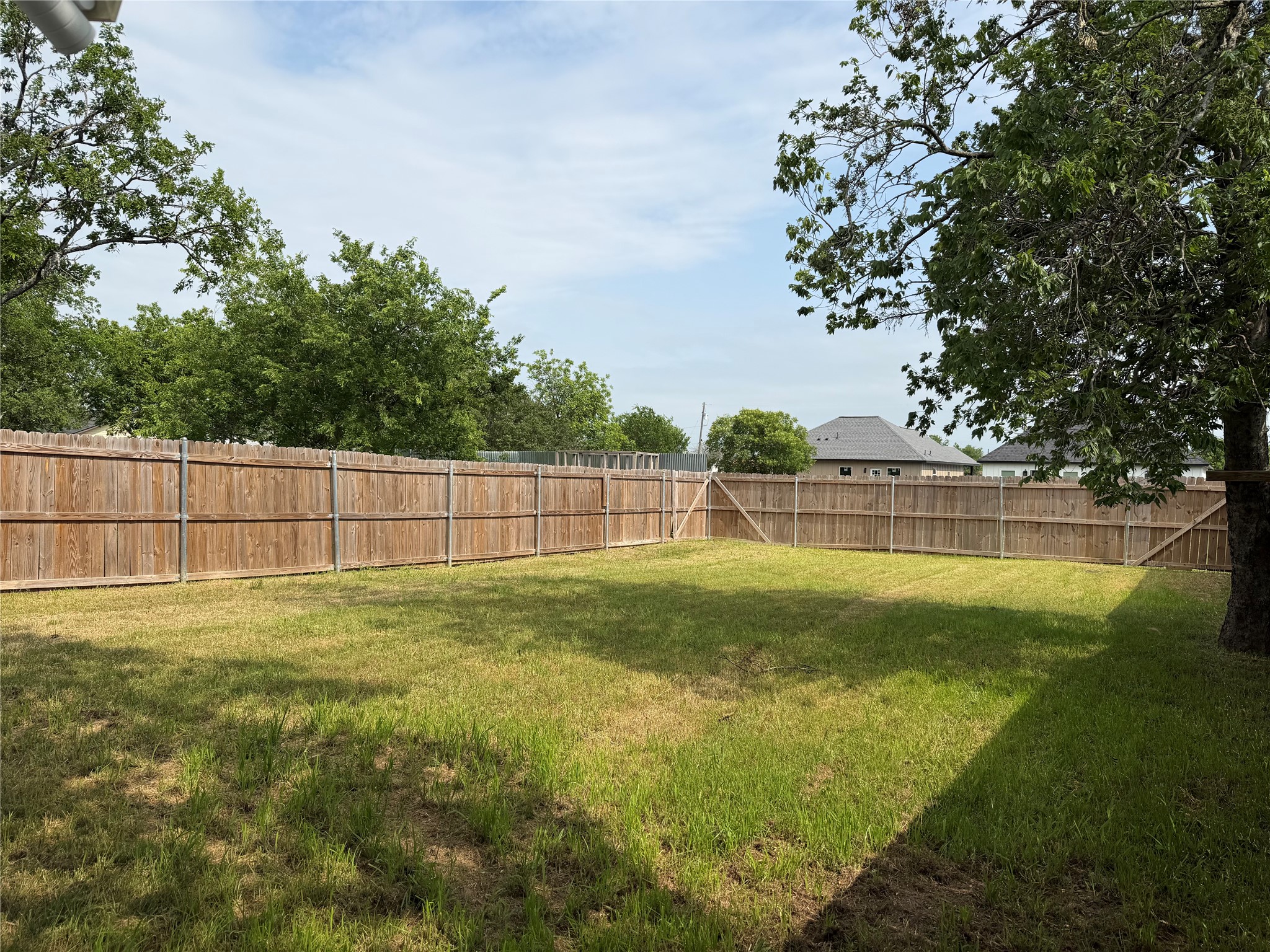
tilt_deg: -0.5
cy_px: 476
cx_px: 635
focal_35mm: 24
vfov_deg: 56.8
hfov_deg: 71.6
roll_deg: -1.4
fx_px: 881
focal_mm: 6.76
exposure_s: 1/5714
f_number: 1.78
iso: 80
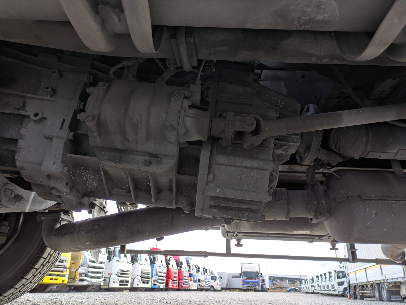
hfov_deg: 69.4
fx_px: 293
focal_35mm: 25
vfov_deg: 54.9
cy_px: 152
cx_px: 203
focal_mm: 5.43
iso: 34
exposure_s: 1/274
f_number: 1.89
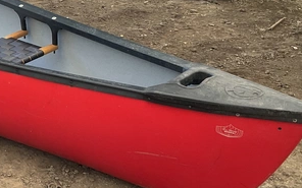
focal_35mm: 78
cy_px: 52
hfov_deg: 24.8
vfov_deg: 16.7
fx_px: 642
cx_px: -21
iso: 25
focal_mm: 3
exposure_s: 1/122
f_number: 1.8
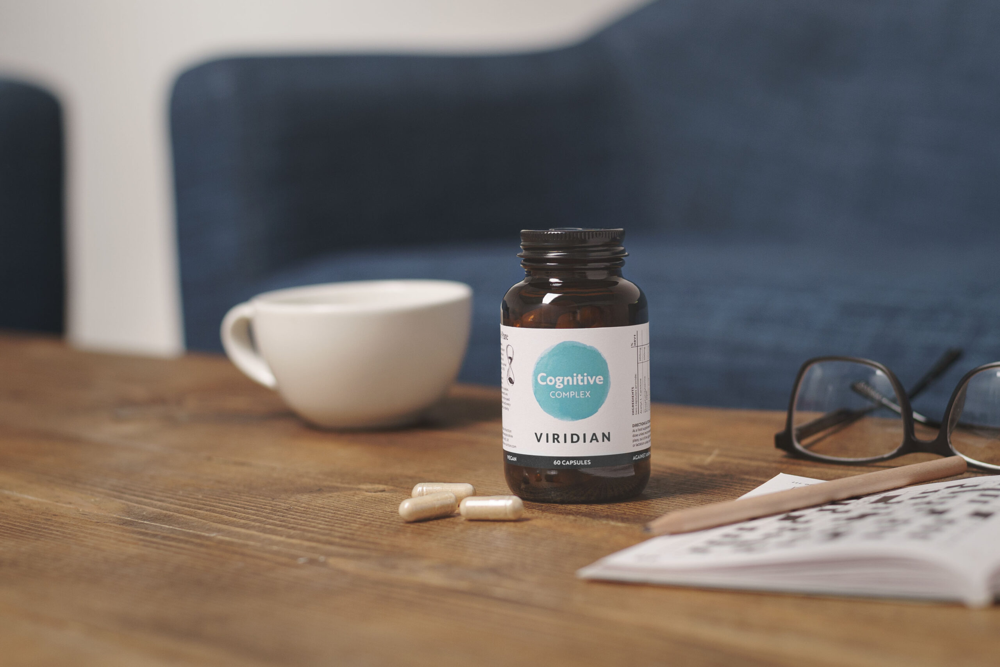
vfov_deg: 18.2
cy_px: 334
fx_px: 2083
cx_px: 500
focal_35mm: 75
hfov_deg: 27.0
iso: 250
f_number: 3.2
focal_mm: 50.3
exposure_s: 1/320
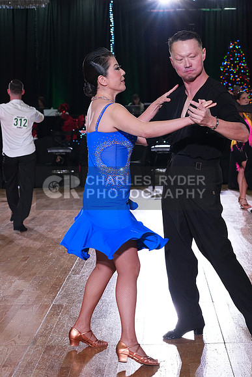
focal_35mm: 80
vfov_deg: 25.4
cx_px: 126
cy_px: 188
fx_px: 839
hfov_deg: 17.1
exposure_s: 1/320
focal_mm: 80
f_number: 7.1
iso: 5000
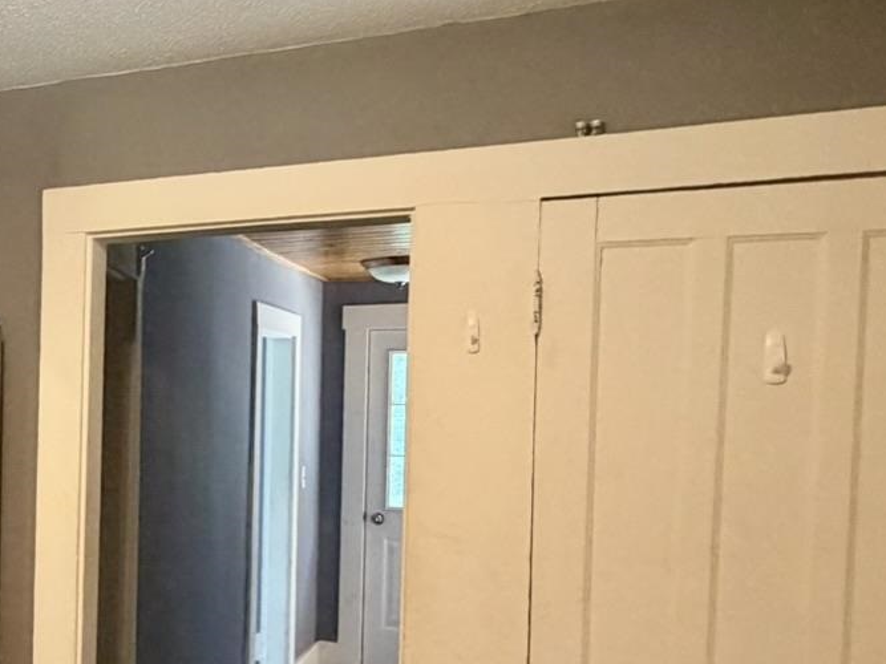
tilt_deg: +0.0
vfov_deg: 33.4
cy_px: 430
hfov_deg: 37.7
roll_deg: -0.5
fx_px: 1100
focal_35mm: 43
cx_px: -52
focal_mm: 2.22
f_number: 2.2
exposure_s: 1/60
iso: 320
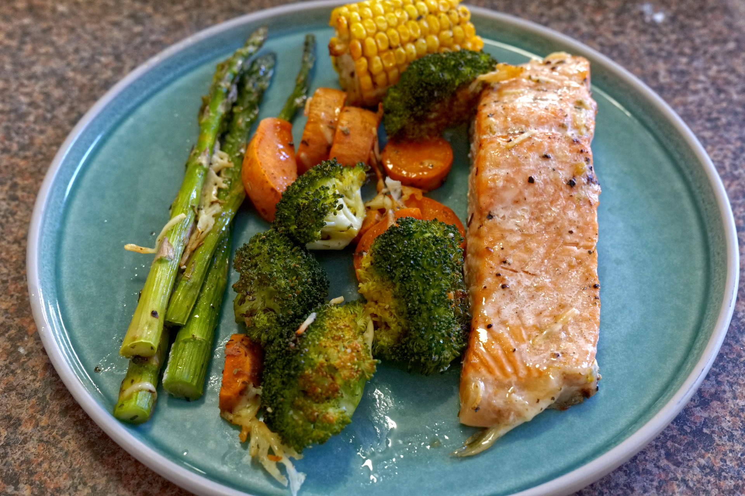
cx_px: 372
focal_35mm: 44
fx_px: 910
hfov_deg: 44.5
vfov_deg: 30.5
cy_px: 248
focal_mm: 44
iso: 6400
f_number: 7.1
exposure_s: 1/60
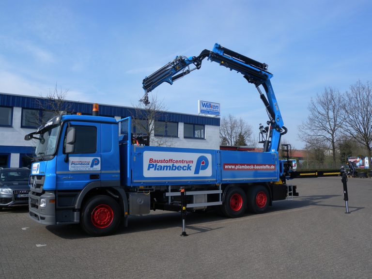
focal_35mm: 28
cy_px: 140
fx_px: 301
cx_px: 186
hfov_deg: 63.4
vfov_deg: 49.7
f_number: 5.7
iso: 64
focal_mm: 6
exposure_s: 1/363
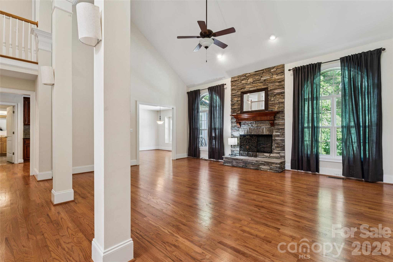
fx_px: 181
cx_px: 196
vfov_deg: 71.7
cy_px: 131
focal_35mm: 17
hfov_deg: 94.6
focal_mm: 16.6
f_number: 13
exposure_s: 1.3
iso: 100
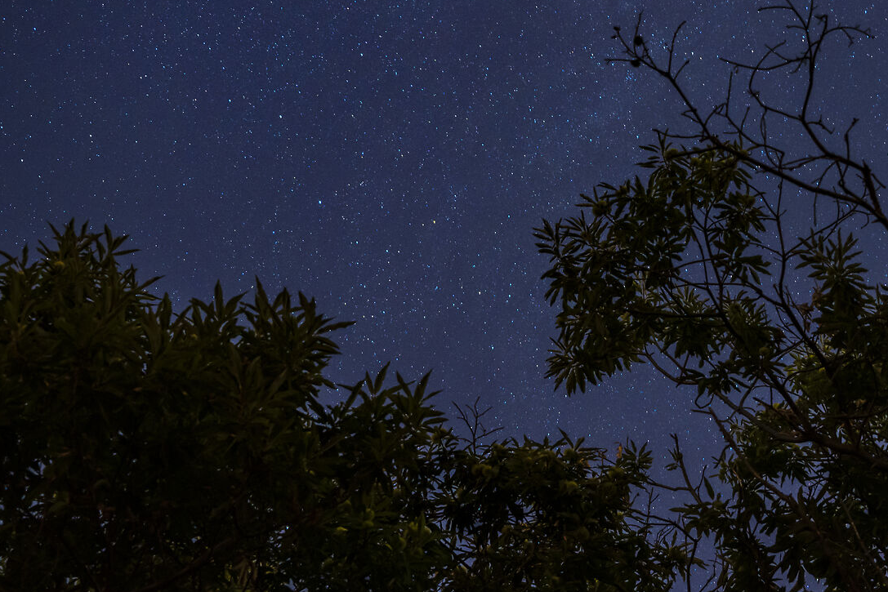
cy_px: 190
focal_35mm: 53
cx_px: 613
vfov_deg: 25.4
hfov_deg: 37.0
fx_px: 1307
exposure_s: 20
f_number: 2.8
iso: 500
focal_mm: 24
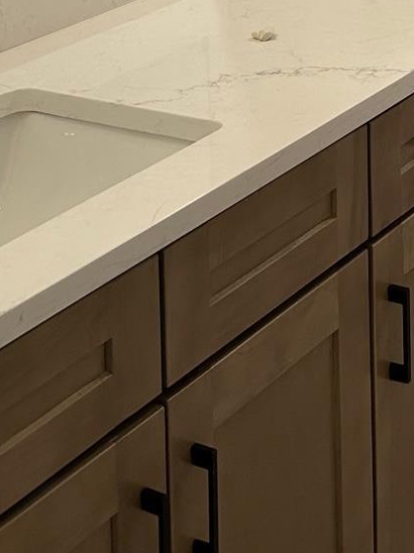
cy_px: -311
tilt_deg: -4.1
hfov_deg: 15.1
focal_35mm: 94
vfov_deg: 18.2
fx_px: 1500
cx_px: 524
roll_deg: +0.7
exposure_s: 1/120
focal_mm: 5.7
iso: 125
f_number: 1.5
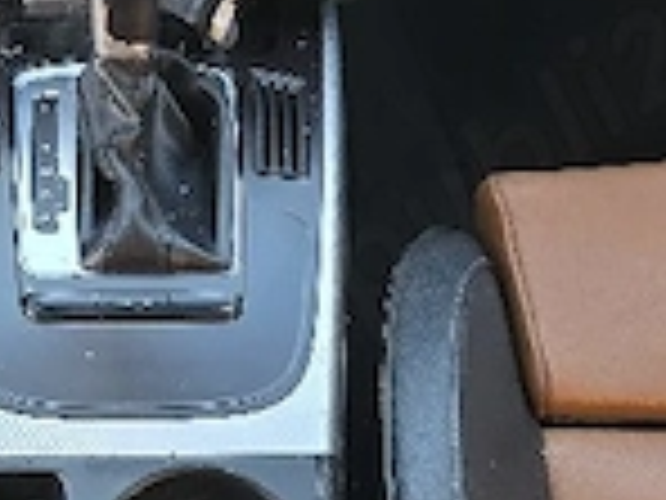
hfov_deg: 20.7
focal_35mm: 93
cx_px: 94
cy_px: 113
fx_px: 1789
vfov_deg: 15.8
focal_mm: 6.3
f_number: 1.7
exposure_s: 1/182
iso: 50
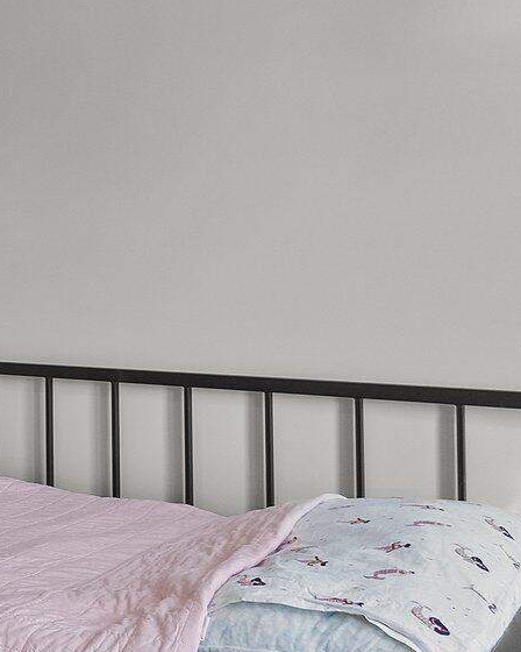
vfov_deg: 37.3
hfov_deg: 22.7
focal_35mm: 50
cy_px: 328
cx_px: -322
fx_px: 964
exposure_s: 1/6
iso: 200
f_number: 4
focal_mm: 7
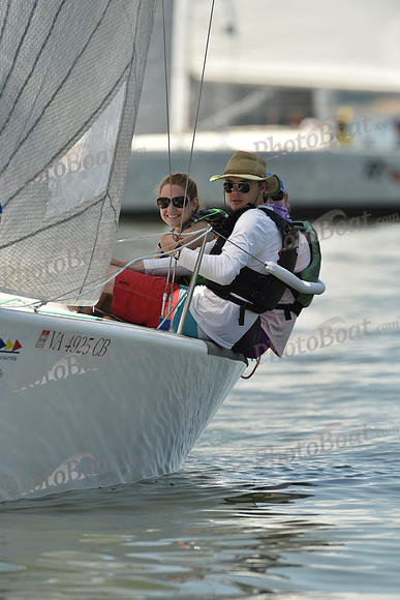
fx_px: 9993
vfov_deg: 3.4
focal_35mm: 600
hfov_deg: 2.3
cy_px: 300
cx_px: 200
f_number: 7.1
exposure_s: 1/1600
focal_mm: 600
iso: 320
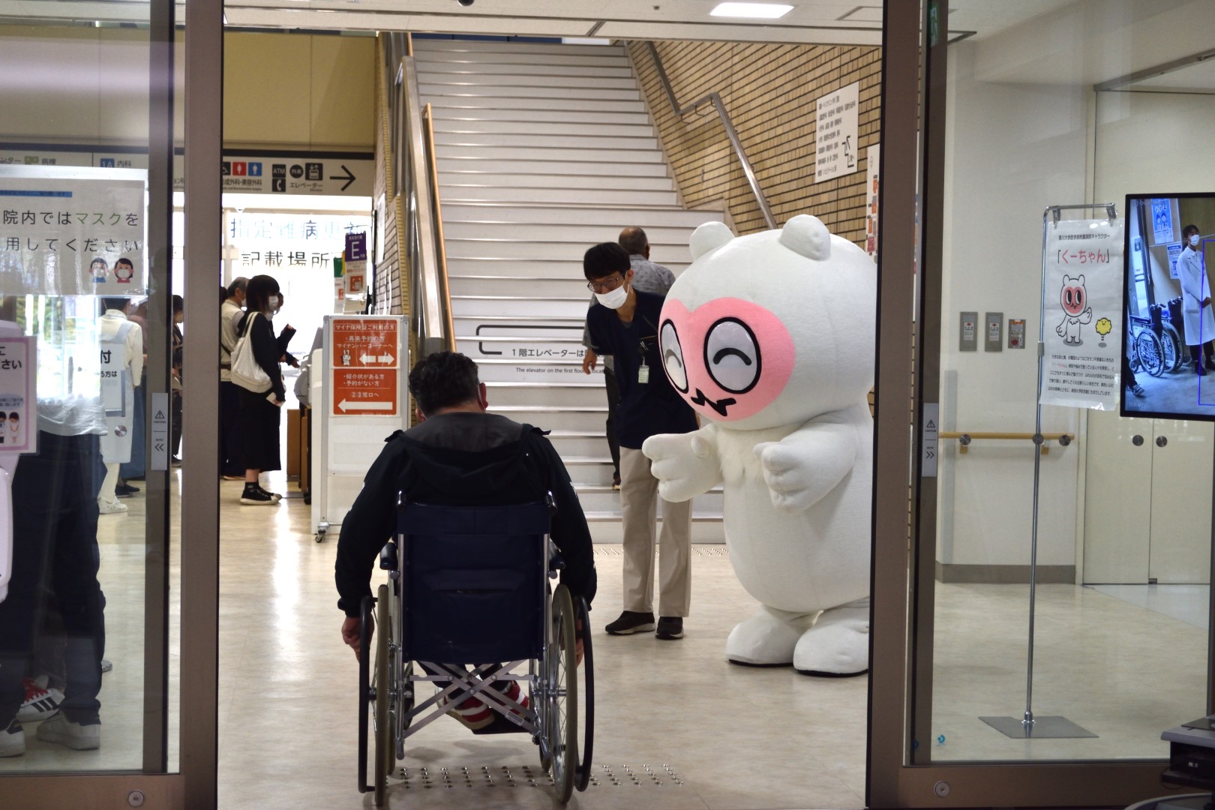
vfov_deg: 22.6
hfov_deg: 33.4
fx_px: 2025
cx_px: 608
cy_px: 405
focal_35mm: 60
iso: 400
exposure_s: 1/80
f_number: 5.3
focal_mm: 40
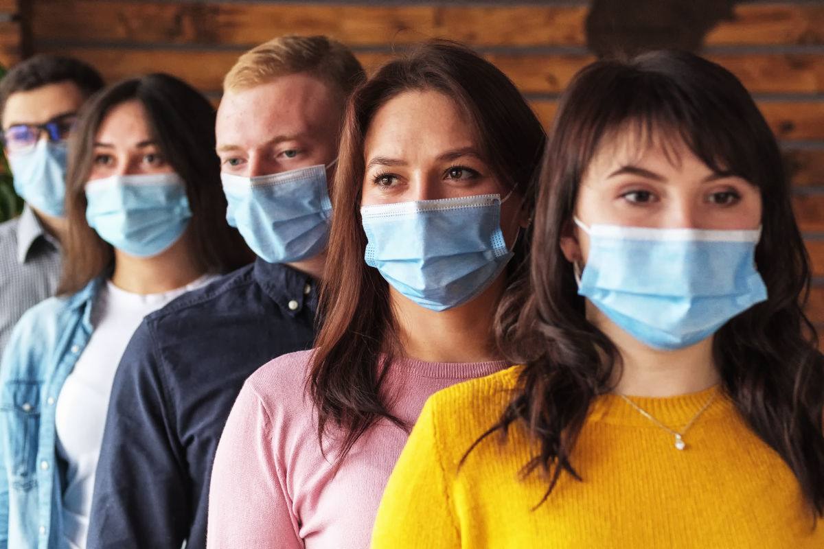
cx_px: 412
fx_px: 1717
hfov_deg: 27.0
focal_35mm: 75
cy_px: 274
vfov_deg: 18.2
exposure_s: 1/140
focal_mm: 50
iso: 640
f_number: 2.8
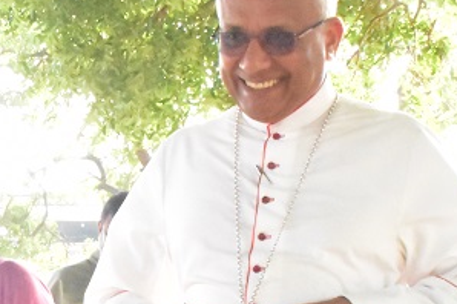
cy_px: 395
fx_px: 1534
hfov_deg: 16.7
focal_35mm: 121
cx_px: 25
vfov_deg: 11.0
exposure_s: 1/200
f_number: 22
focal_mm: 20
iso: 16000
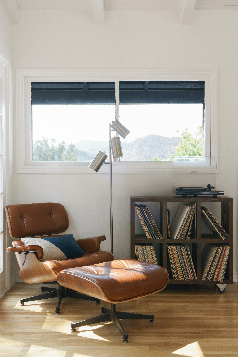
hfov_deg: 32.6
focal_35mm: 41
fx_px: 407
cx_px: 119
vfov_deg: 47.4
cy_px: 178
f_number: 11
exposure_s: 1/13
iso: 250
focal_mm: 41
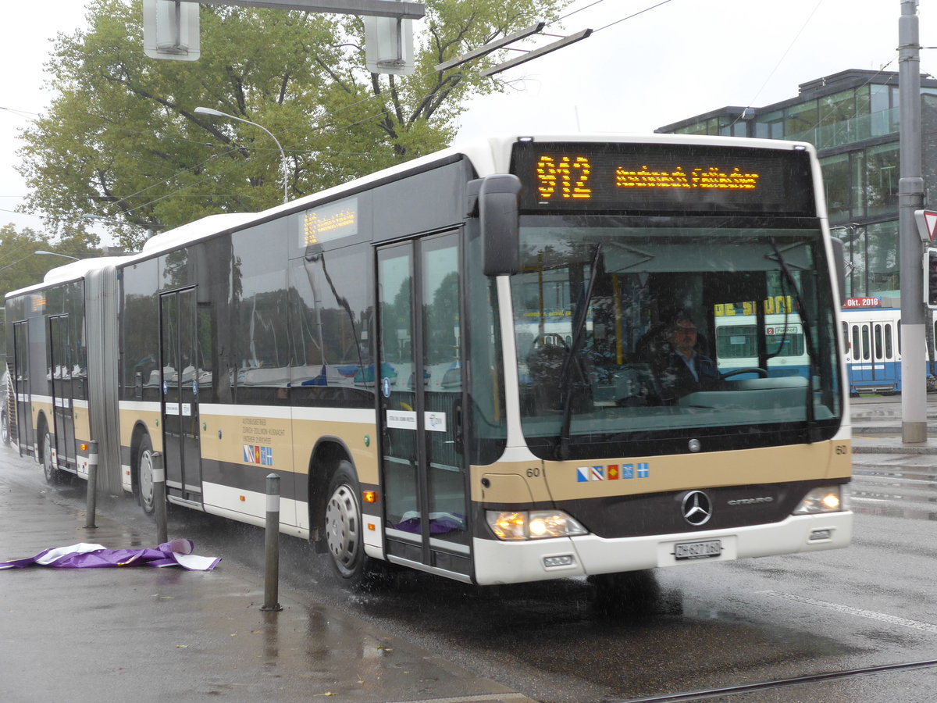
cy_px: 352
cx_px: 468
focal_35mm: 59
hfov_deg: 32.7
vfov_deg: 24.8
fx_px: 1597
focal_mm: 12
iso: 100
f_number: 3.5
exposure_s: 1/250
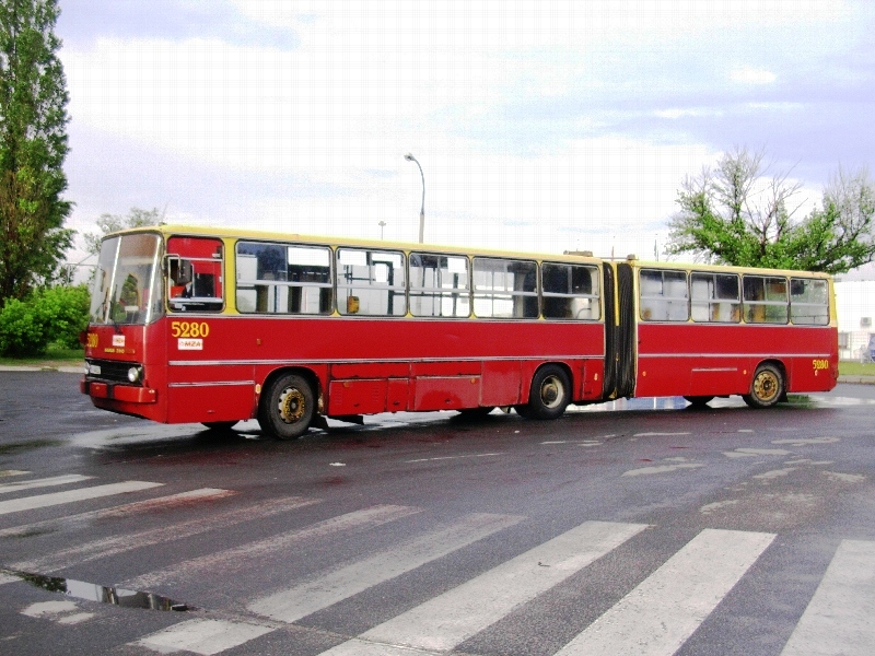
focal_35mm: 37
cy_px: 328
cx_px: 438
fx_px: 935
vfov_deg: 38.7
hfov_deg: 50.1
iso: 70
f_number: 2.7
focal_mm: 5.6
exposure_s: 1/161
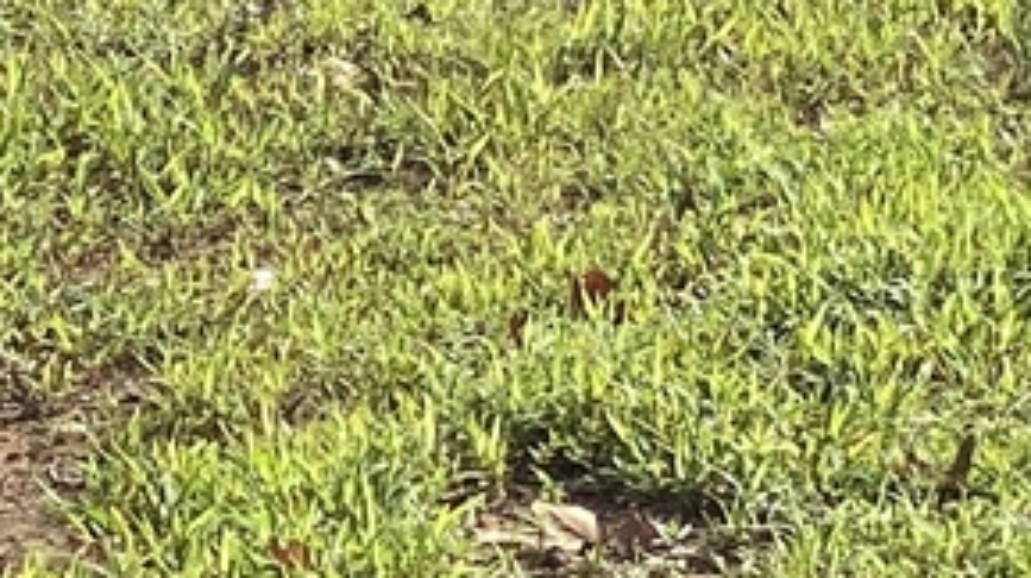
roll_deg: +0.6
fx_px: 10298
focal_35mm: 377
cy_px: -1431
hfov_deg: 5.7
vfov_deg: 3.1
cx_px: 410
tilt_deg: -2.5
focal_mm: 6
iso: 20
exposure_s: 1/1712
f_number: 2
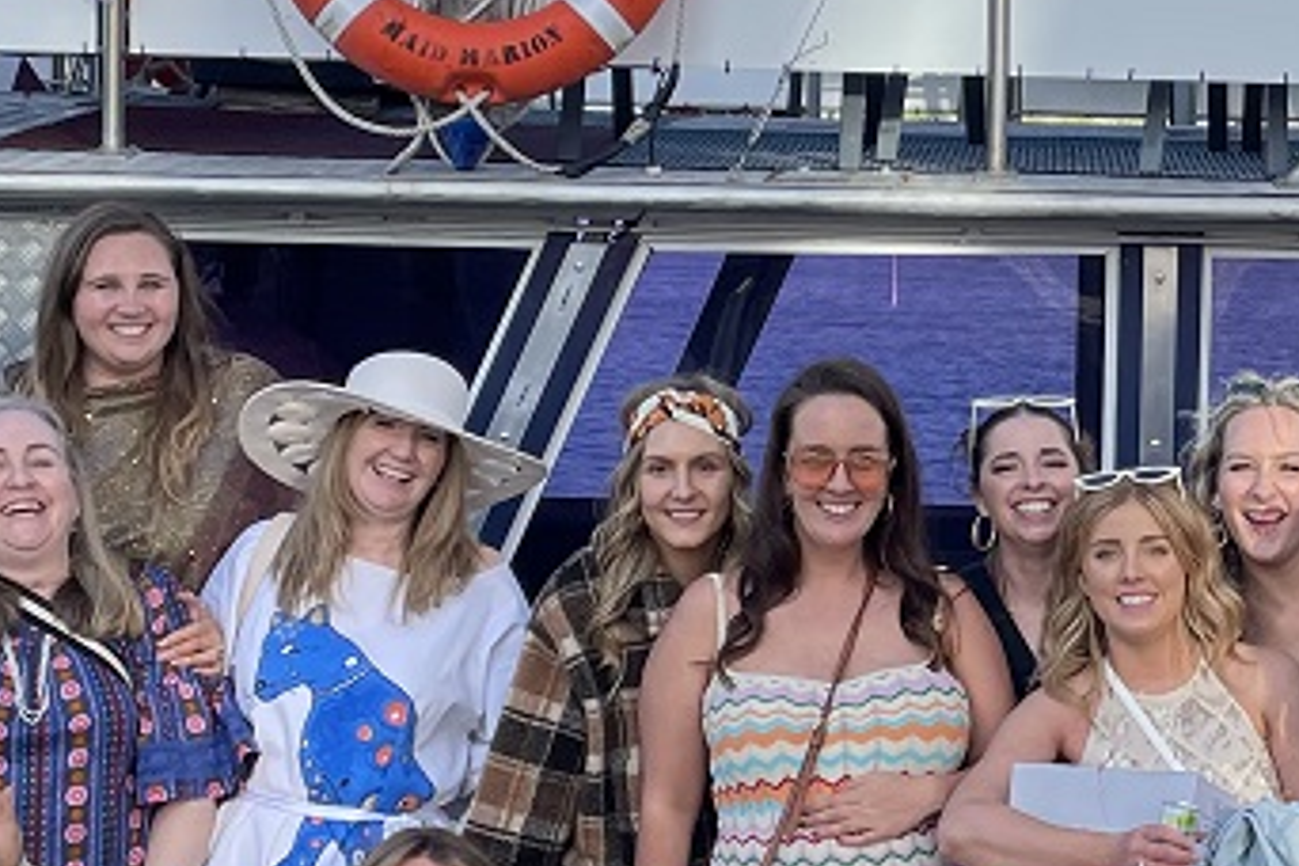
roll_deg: -2.1
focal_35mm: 95
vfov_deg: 14.4
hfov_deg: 21.1
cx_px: 1113
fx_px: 3428
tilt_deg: -3.7
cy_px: 437
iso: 32
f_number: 1.6
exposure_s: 1/1114
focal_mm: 4.2
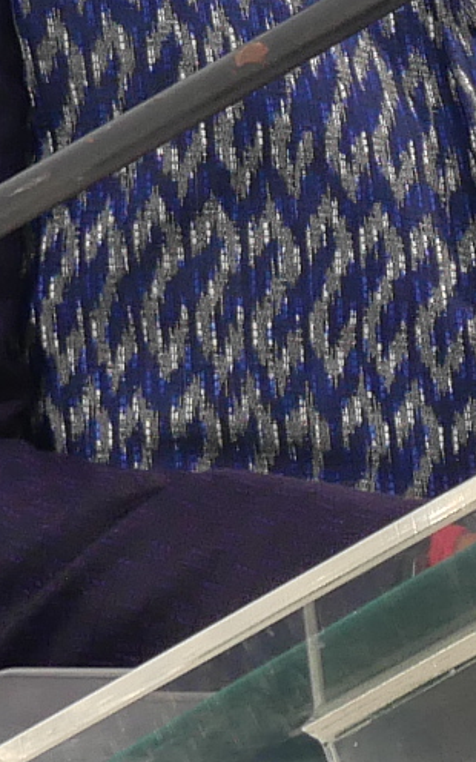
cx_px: 548
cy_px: 143
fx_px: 19635
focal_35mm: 946
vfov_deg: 2.2
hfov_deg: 1.4
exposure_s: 1/100
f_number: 5.6
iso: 250
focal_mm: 60
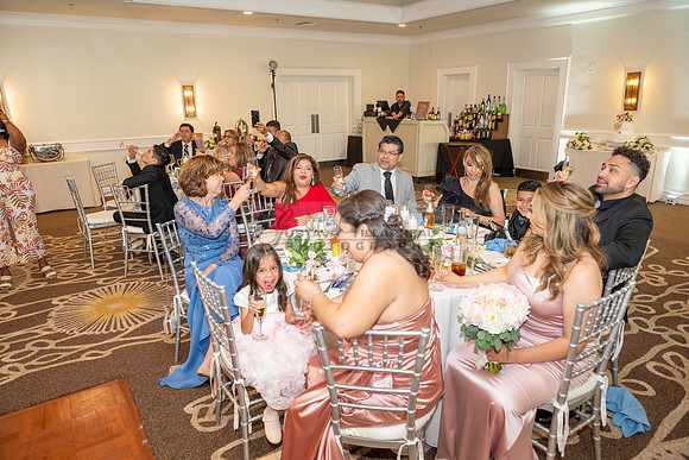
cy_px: 230
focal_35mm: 24
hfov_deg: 73.7
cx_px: 344
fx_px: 459
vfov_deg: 53.2
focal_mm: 24
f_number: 3.5
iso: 800
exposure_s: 1/125
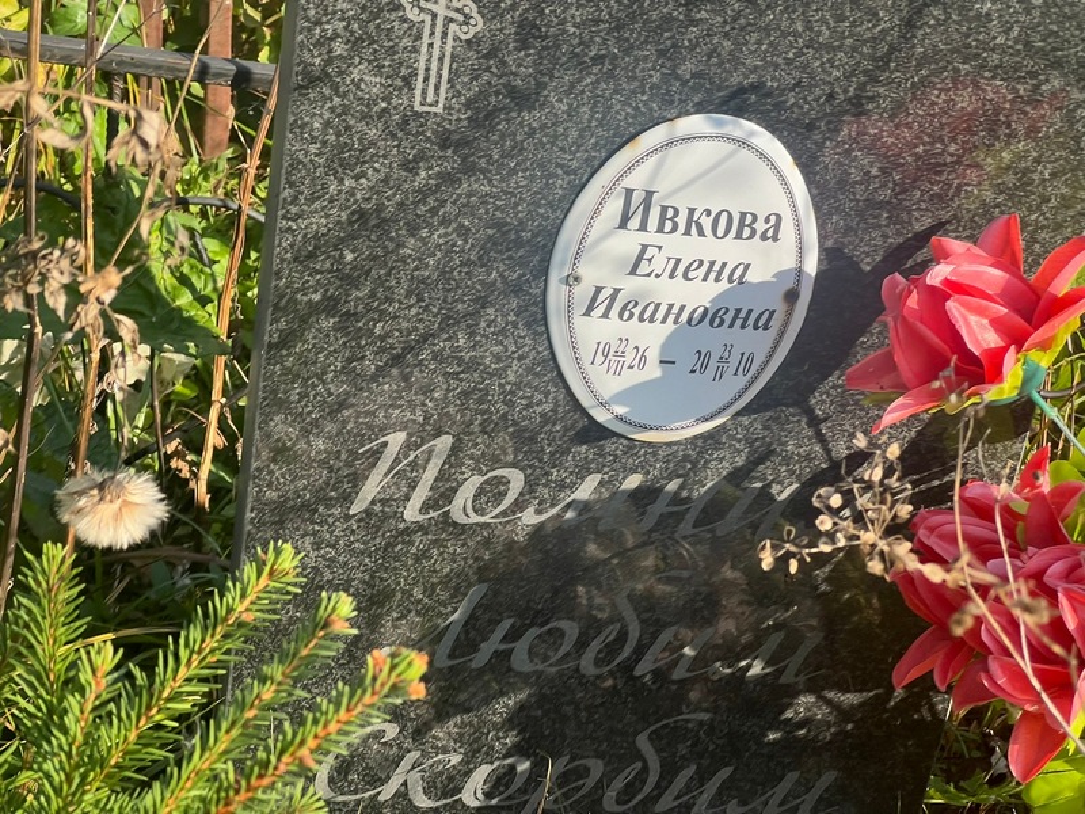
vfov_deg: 19.1
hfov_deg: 25.3
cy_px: 407
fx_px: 2413
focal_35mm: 77
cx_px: 542
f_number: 2.8
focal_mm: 9
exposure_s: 1/259
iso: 25
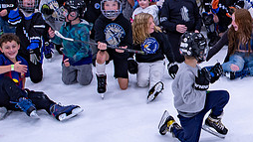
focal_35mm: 88
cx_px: 284
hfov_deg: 22.7
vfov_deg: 13.7
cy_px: 42
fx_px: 590
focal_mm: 24
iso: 100
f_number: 3.5
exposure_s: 1/250
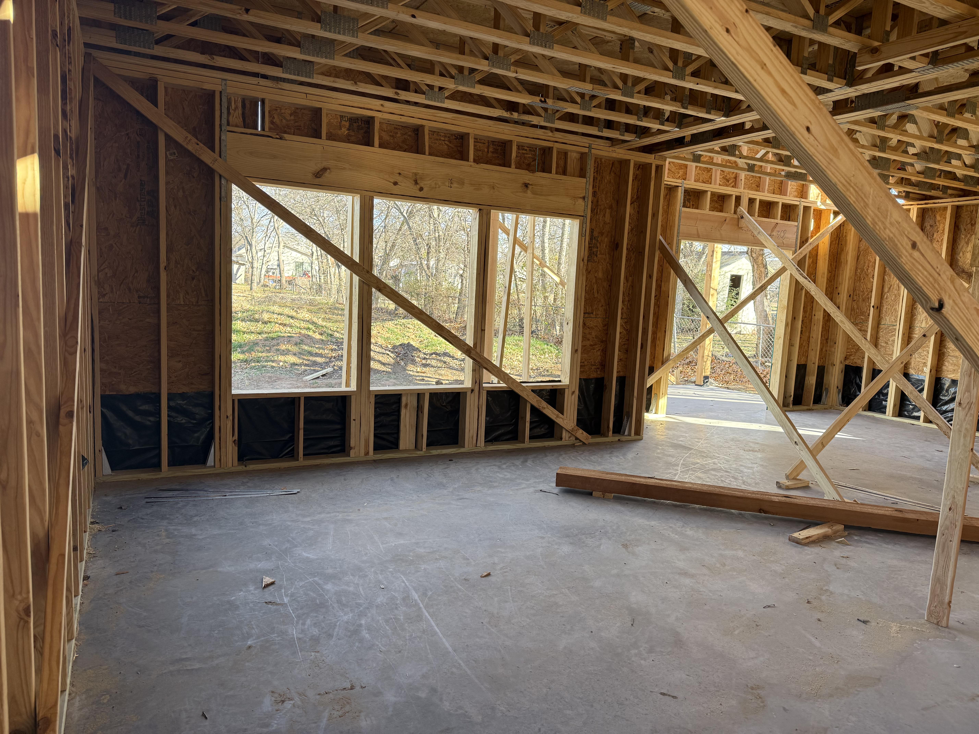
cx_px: 490
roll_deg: -2.7
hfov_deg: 71.6
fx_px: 679
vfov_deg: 56.8
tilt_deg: -7.7
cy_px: 367
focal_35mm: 24
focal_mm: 6.76
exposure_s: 1/236
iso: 100
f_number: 1.78
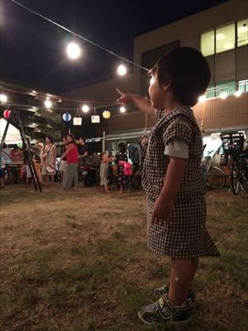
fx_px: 287
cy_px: 166
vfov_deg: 60.0
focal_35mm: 30
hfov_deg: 46.8
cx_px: 124
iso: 400
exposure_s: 1/15
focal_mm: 4.12
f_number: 2.2
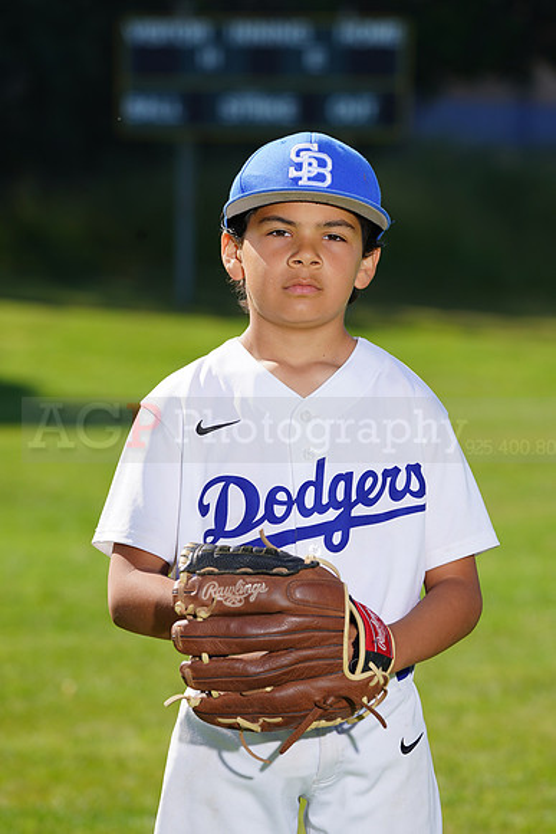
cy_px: 417
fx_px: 4491
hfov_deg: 7.1
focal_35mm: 194
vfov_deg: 10.6
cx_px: 278
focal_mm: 194
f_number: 7.1
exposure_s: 1/250
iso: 100
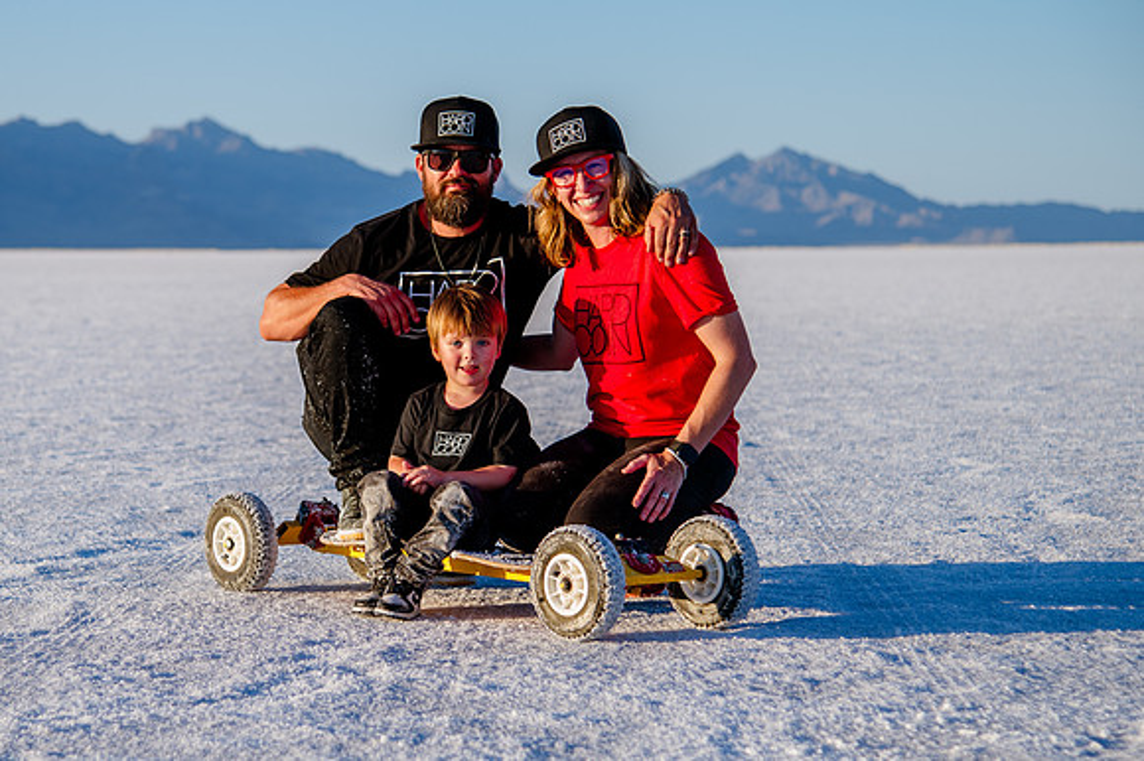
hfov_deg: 20.2
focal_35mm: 101
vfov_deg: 13.5
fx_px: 3204
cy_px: 422
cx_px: 372
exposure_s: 1/640
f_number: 4
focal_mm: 66
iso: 200
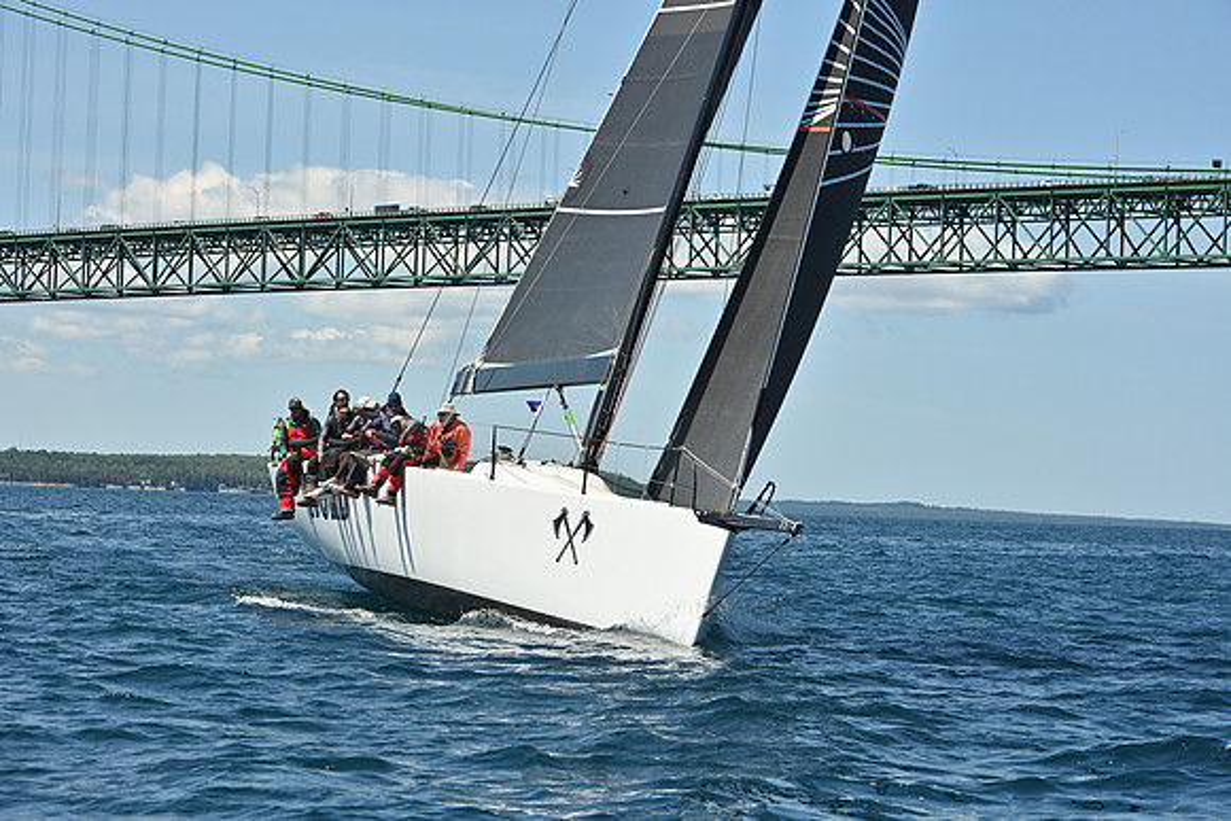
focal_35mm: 112
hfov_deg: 18.3
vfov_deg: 12.2
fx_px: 3830
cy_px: 410
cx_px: 616
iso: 320
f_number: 10
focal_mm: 112
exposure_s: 1/1000
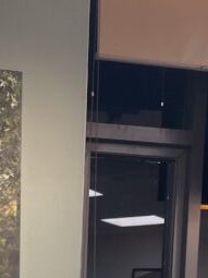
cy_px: 510
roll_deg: -0.7
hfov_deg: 14.8
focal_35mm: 98
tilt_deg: -11.1
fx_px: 786
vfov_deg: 16.5
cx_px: -9
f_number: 1.6
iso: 80
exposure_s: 1/100
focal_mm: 5.1
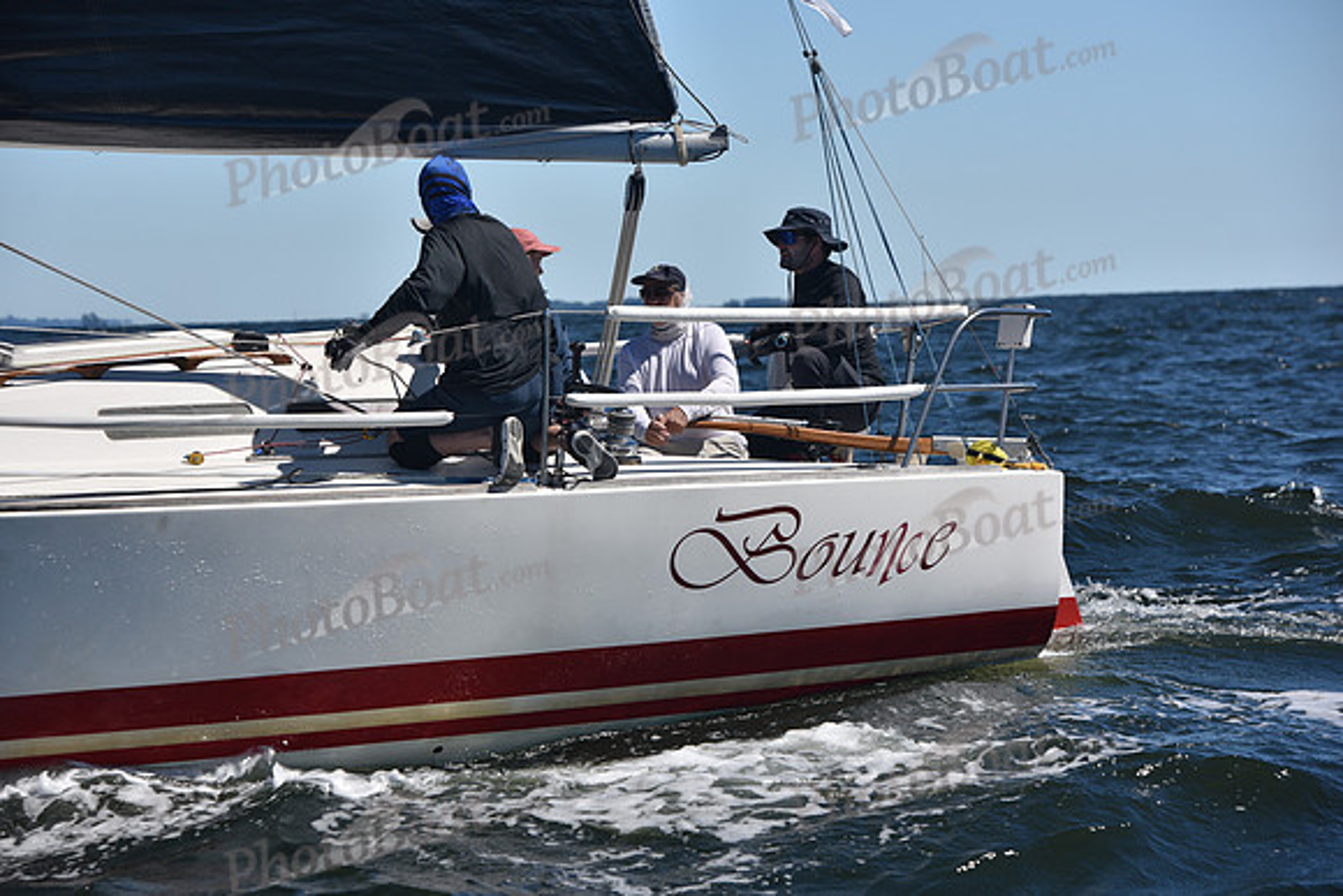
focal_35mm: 135
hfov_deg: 15.2
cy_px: 448
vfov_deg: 10.2
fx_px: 5037
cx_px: 672
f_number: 6.3
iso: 200
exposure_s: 1/800
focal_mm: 135
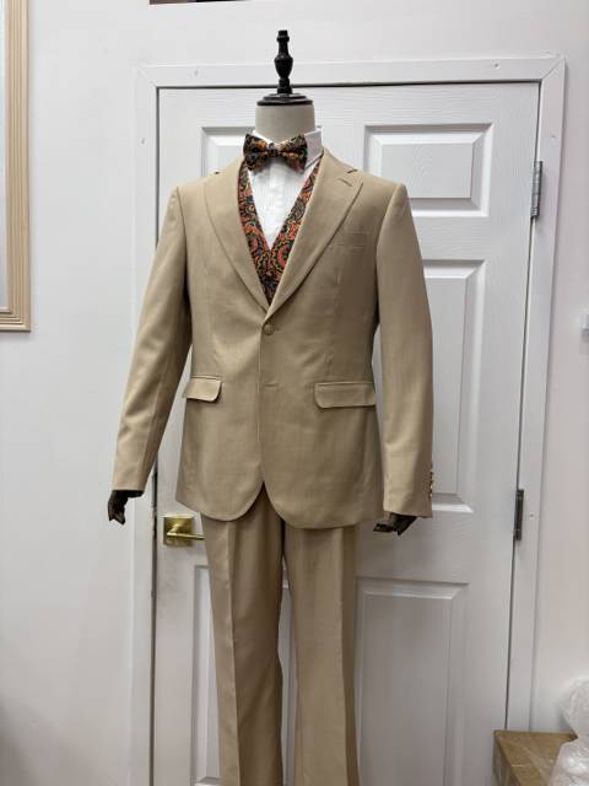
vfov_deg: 67.3
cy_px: 393
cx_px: 294
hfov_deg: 53.1
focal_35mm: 26
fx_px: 590
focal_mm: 5.96
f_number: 1.6
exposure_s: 1/120
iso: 100
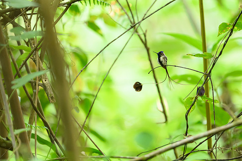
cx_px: 153
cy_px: 41
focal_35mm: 596
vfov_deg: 2.3
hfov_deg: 3.5
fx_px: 4003
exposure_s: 1/400
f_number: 2.8
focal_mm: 400
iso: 3200
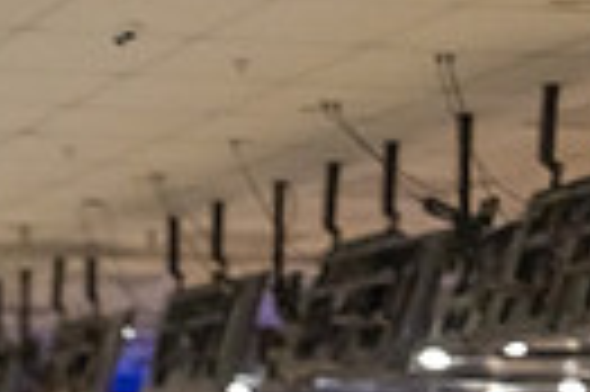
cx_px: 360
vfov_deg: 4.9
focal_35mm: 272
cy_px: 973
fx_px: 4452
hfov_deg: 7.6
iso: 4000
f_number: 3.5
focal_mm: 79
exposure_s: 1/800
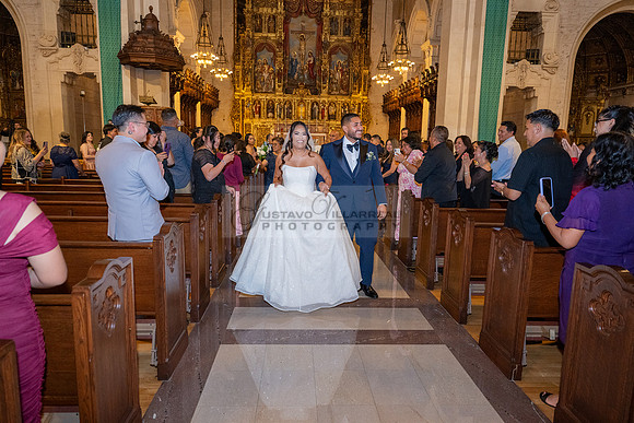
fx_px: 423
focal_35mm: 24
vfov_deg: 53.2
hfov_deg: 73.7
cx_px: 317
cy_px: 212
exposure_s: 1/200
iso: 2000
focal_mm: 24
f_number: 3.5
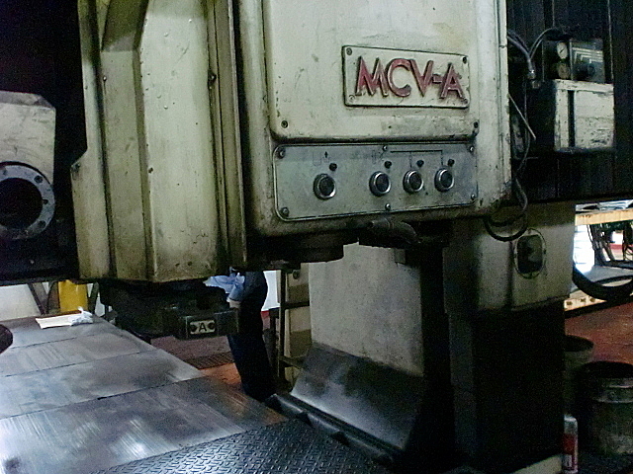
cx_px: 316
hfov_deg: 52.6
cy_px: 237
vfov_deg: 40.7
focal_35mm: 35
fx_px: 640
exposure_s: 1/30
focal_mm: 6.3
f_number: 3.1
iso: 1600
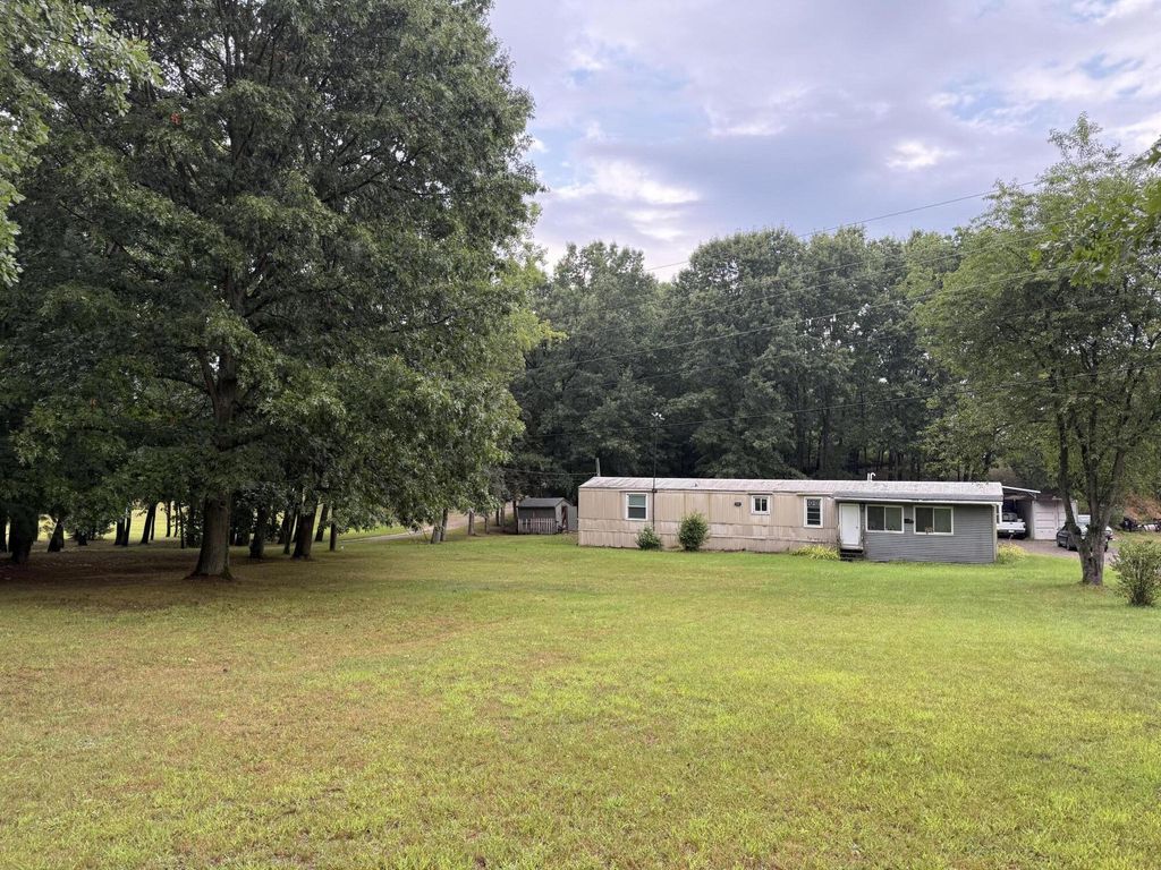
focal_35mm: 24
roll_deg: -0.3
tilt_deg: +3.2
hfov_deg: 71.6
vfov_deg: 56.8
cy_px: 435
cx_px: 580
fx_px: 805
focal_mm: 6.76
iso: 100
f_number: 1.78
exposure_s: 1/383
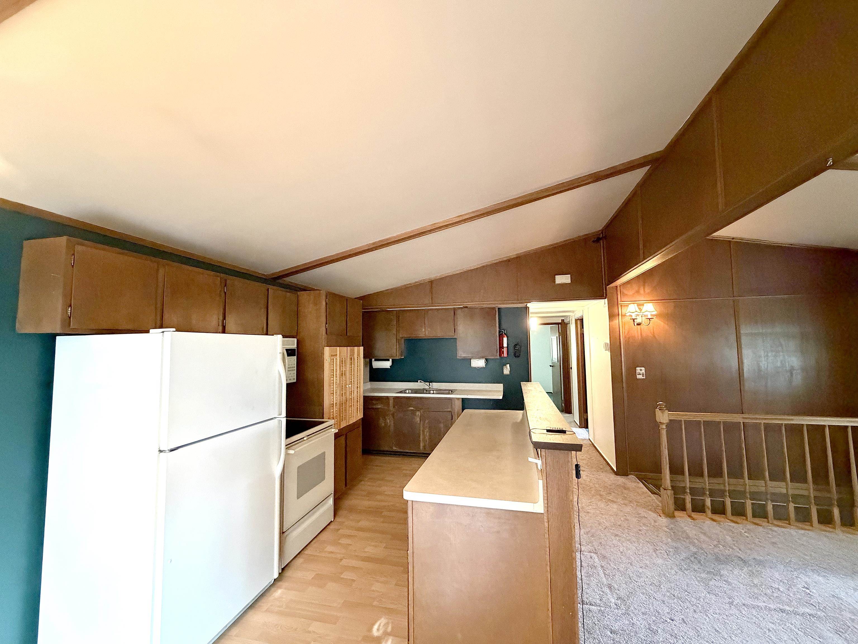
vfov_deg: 85.7
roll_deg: -0.3
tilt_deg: +3.4
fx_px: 347
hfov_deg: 102.1
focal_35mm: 14
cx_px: 429
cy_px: 322
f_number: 2.2
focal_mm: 2.22
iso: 1000
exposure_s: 1/60
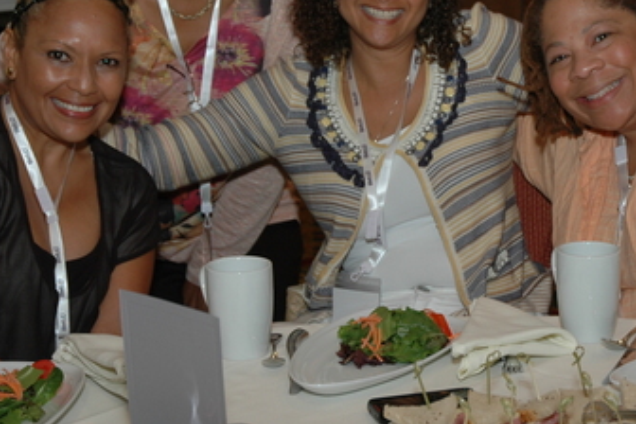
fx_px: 1714
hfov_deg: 21.0
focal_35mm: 97
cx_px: 411
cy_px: 204
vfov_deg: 14.1
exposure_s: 1/60
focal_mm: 34
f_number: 4.2
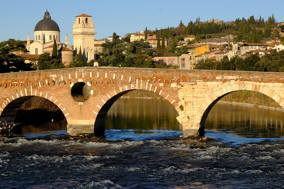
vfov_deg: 14.7
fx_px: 734
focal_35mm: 93
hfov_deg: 21.9
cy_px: 103
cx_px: 138
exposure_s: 1/200
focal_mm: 28.8
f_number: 11
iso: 160
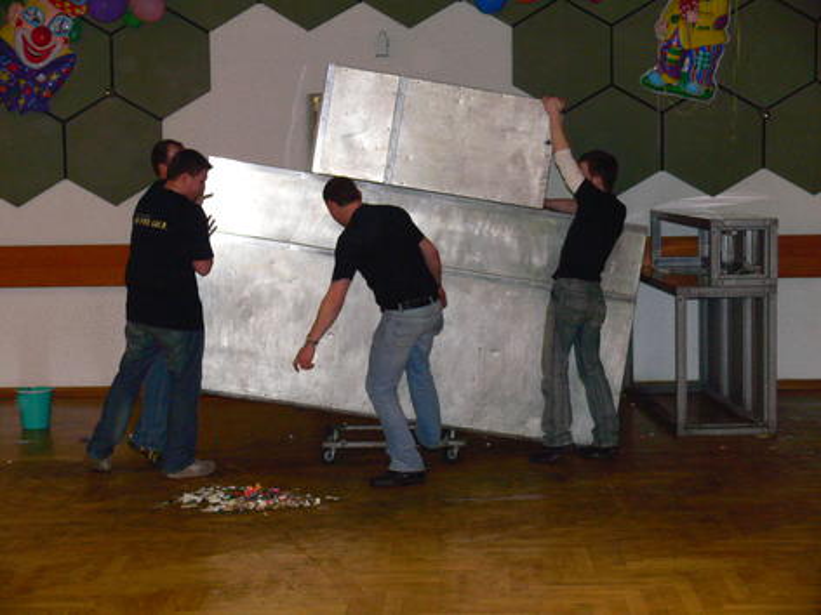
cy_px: 308
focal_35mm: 75
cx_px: 410
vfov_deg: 19.6
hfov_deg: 26.0
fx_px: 1779
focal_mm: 15.8
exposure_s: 1/30
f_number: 3.2
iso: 250
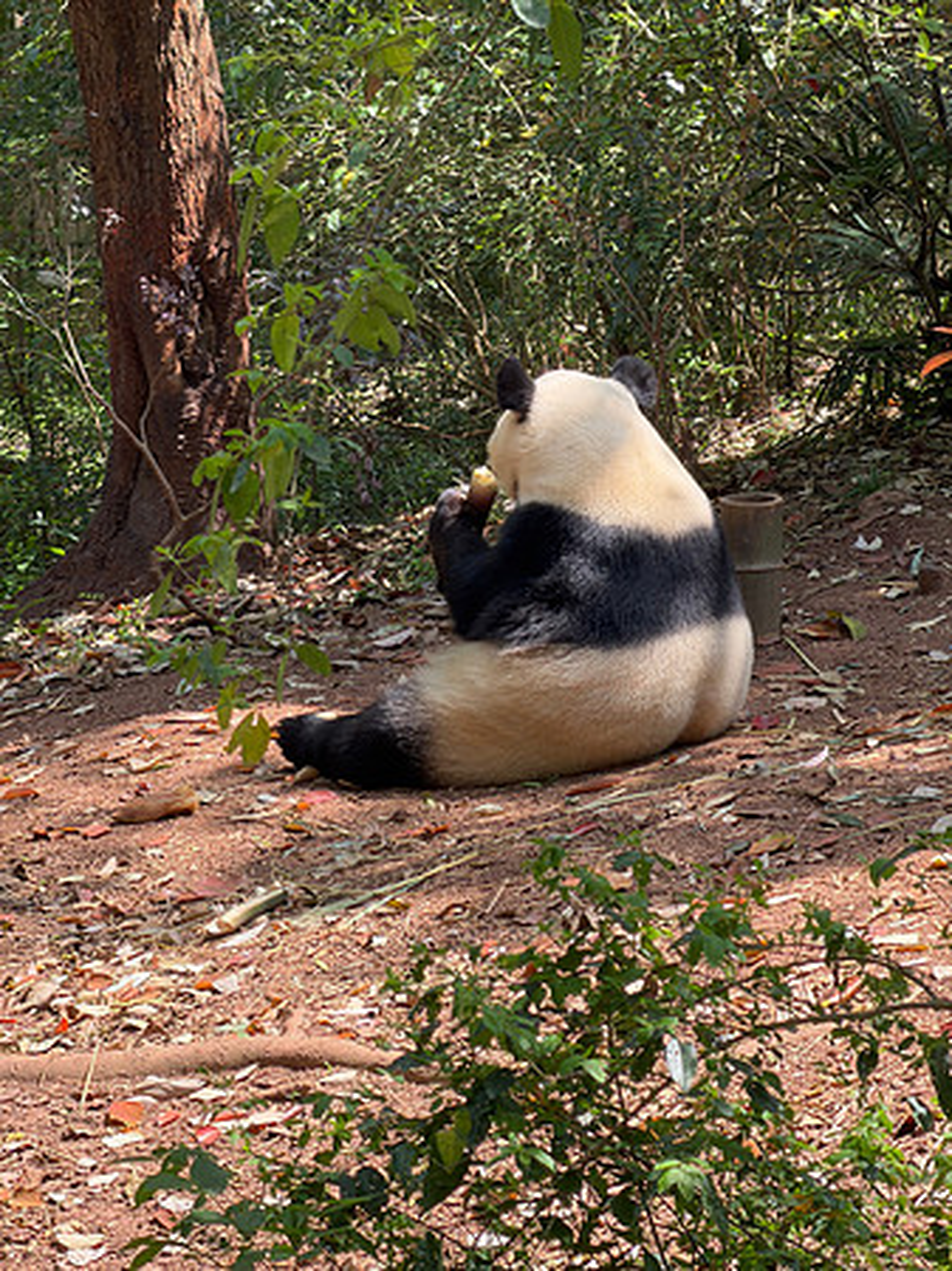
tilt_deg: -14.5
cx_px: 476
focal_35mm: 200
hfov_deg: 7.4
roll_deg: -0.9
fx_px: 7341
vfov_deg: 9.9
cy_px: 636
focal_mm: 16.89
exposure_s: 1/136
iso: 40
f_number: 2.8
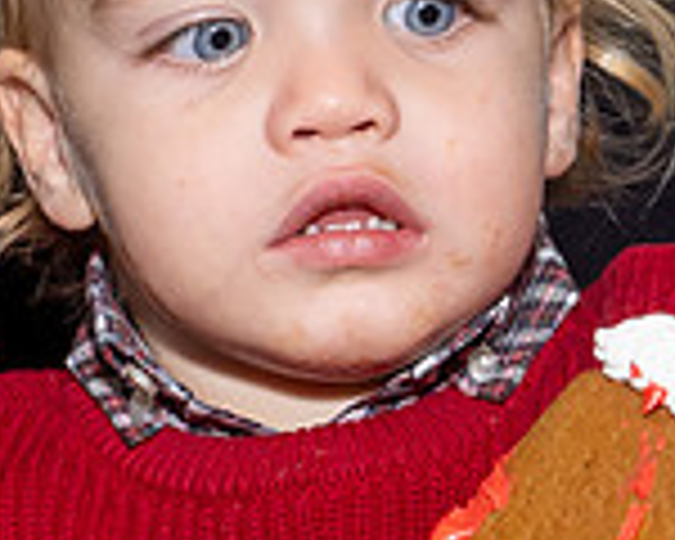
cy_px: 127
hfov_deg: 6.7
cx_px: 846
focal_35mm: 288
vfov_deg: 5.4
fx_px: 5753
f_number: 8
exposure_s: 1/250
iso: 800
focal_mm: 38
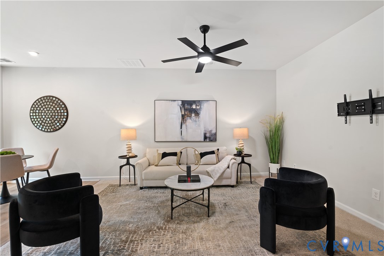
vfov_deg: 73.7
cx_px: 192
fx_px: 171
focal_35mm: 16
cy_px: 128
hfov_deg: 96.7
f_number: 8
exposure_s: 1.6
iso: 200
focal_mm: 16
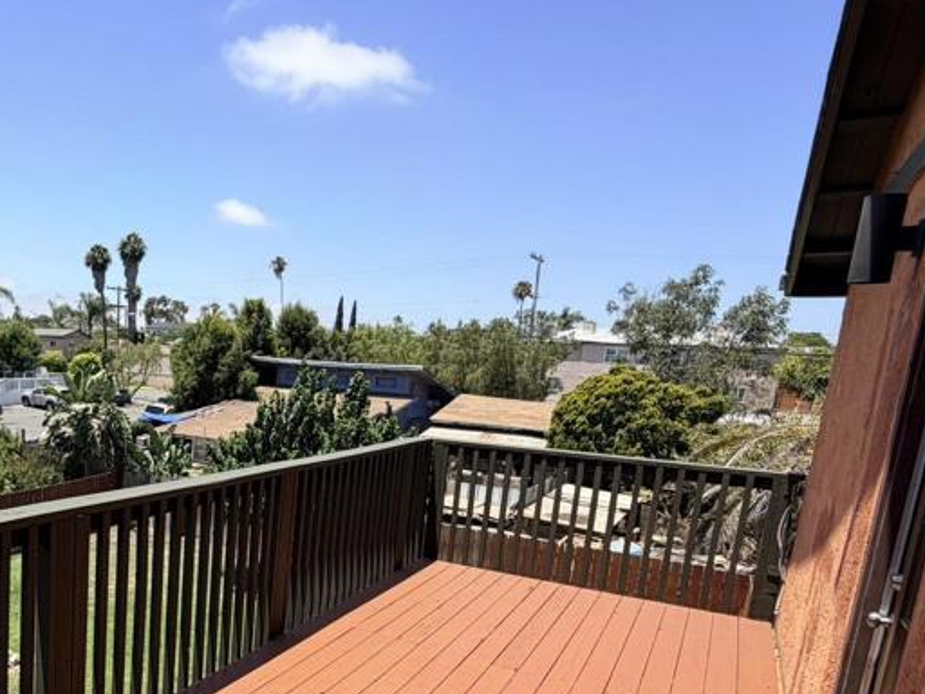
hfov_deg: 57.8
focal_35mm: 28
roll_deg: -2.2
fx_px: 748
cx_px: 163
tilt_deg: -11.5
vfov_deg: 48.5
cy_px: 486
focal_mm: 2.22
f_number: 2.2
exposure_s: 1/770
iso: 20
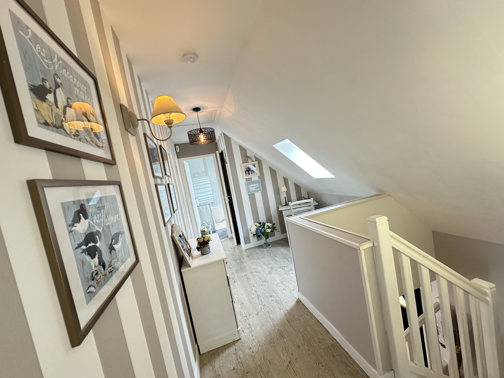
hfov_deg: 102.1
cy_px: 189
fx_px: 204
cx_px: 252
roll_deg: +10.0
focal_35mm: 14
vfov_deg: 85.7
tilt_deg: -4.5
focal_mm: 2.22
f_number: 2.2
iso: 160
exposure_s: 1/50
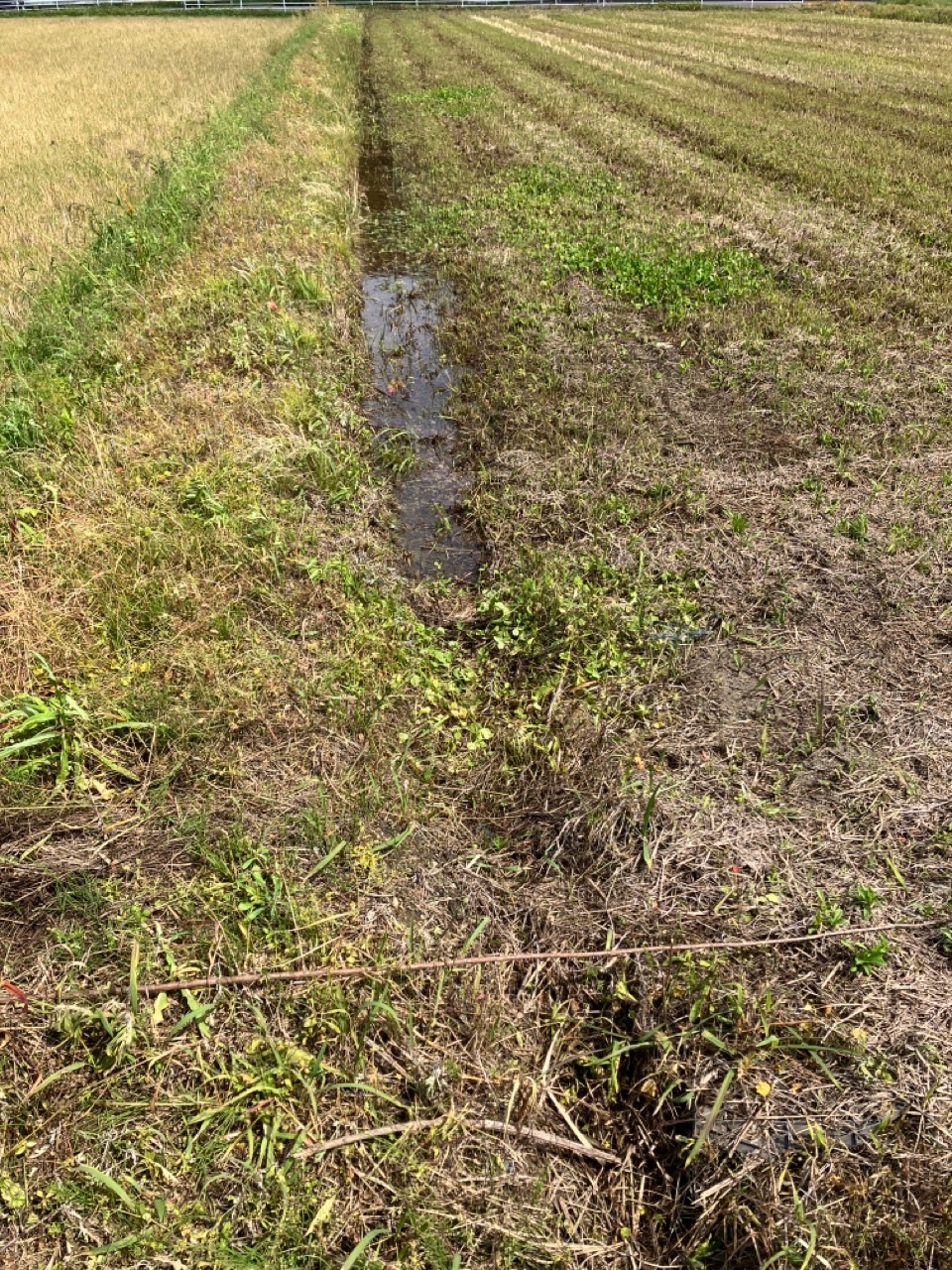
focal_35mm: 28
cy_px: 635
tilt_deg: -31.8
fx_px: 1027
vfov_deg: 63.4
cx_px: 476
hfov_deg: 49.7
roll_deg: -1.2
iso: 32
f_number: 1.8
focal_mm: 3.99
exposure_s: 1/1499
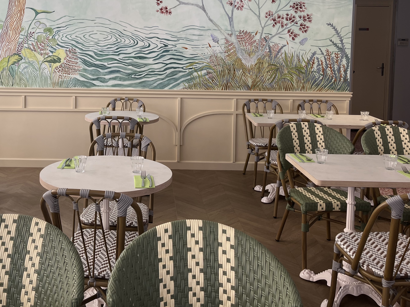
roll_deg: -0.1
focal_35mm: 39
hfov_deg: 47.2
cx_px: 144
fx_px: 462
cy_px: 81
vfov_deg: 36.1
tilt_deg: -5.7
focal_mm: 5.1
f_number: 1.6
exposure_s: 1/129
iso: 32
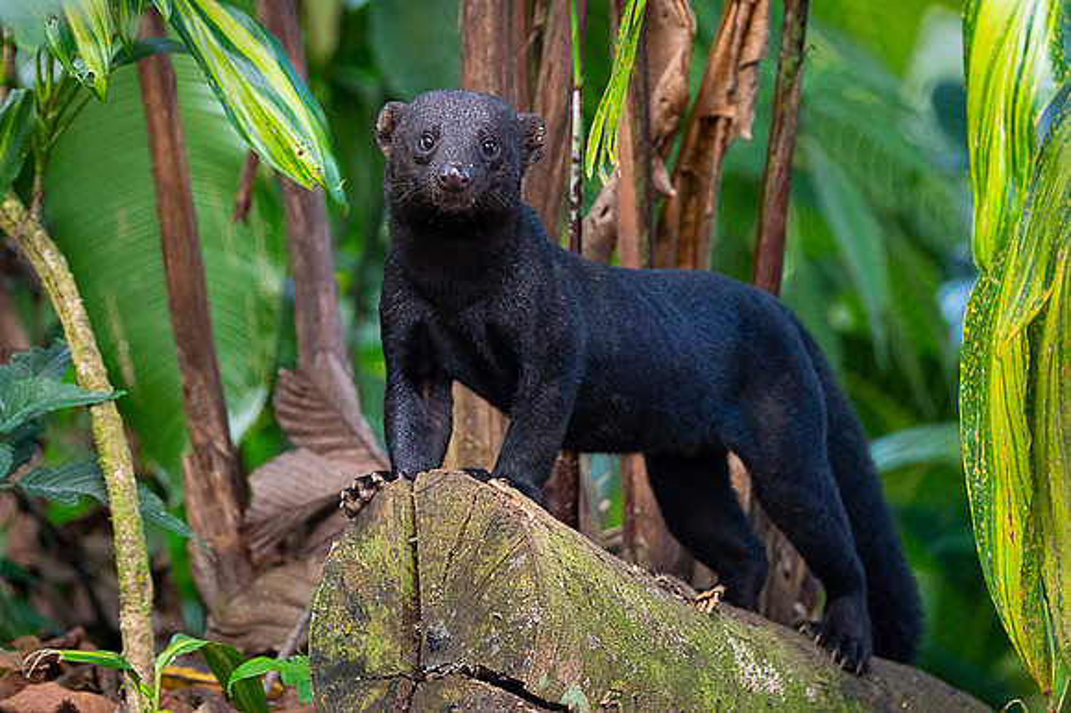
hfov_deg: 4.2
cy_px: 213
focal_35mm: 495
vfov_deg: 2.8
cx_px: 389
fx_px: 14724
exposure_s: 1/500
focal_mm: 290
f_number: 4
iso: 2500
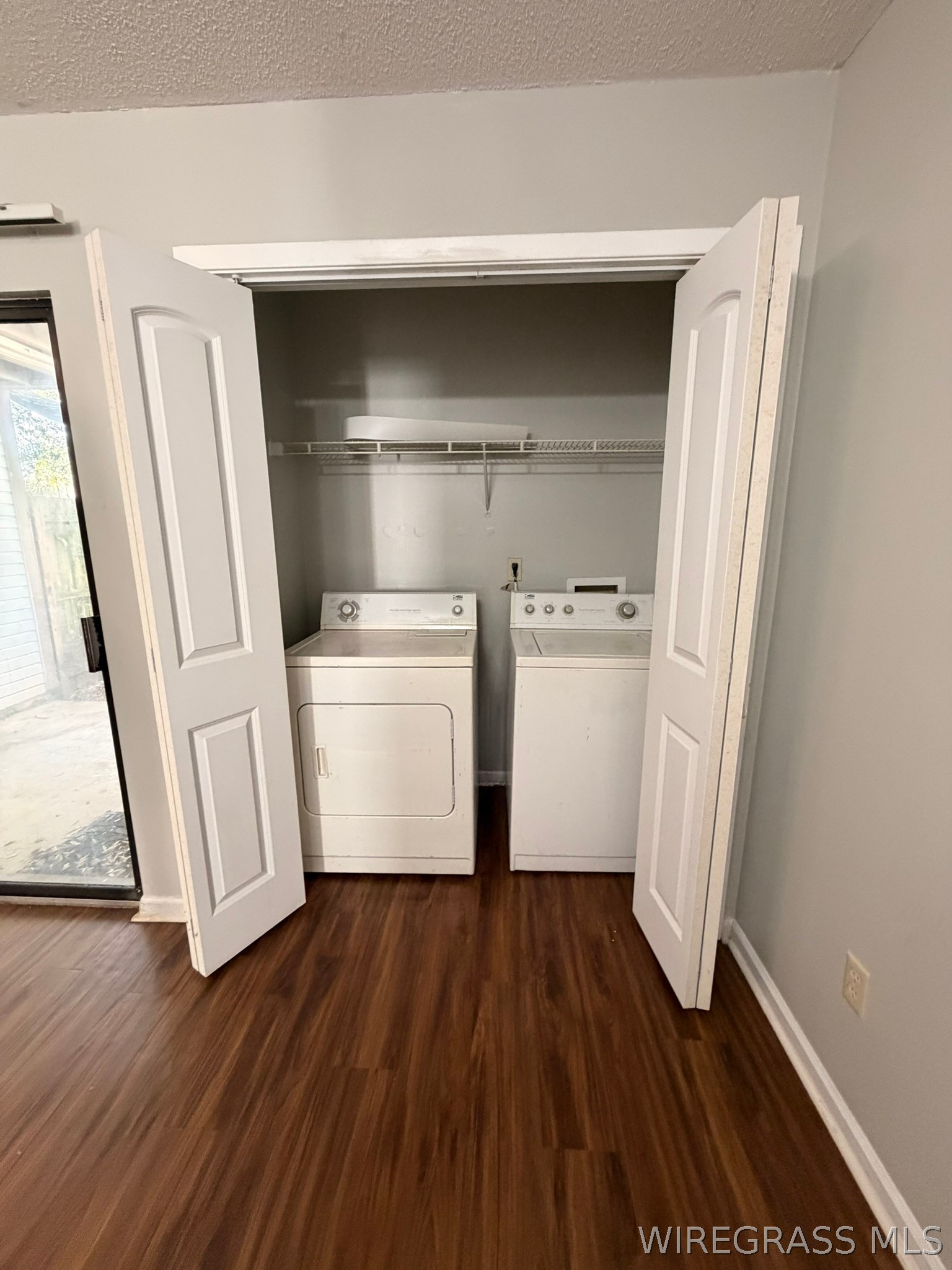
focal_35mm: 14
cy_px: 635
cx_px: 476
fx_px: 513
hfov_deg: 85.7
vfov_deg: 102.1
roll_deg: +0.7
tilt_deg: -8.1
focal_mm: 2.22
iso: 500
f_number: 2.2
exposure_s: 1/60
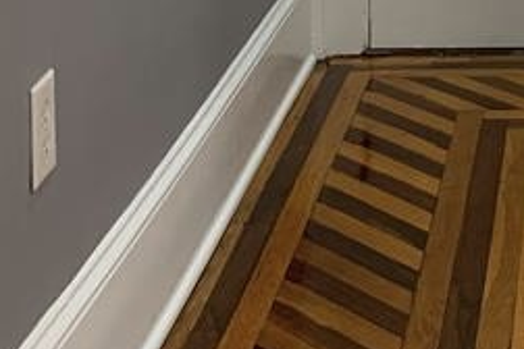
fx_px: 1601
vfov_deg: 11.0
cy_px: -401
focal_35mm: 110
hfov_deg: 17.7
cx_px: 626
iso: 125
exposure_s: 1/60
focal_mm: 4.25
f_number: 1.8
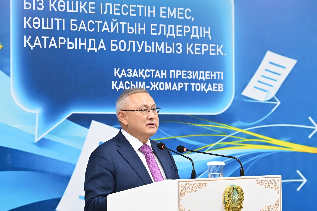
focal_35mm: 128
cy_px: 103
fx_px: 1127
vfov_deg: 10.7
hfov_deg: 16.0
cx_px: 165
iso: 3200
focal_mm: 70
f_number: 4
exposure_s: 1/250
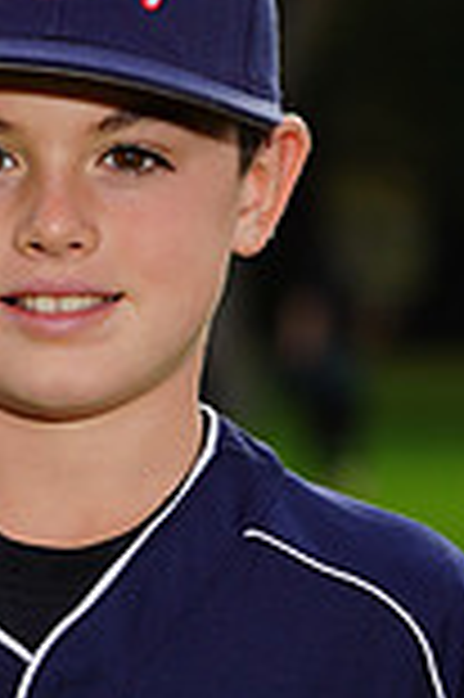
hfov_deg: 1.8
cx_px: 2
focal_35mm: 750
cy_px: 833
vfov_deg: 2.7
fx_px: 14531
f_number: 8
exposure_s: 1/250
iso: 160
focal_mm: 200
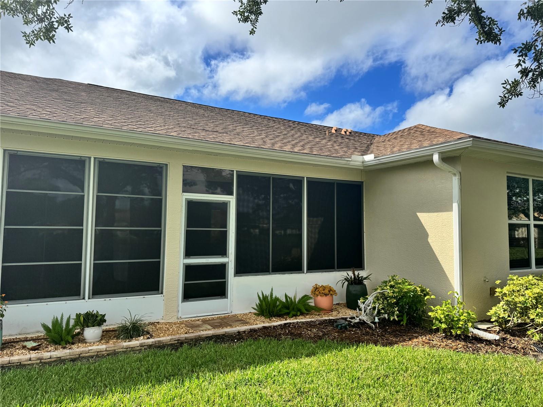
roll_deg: -0.7
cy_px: 204
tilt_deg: +3.0
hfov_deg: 71.6
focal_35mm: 24
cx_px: 272
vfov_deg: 56.8
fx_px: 376
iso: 80
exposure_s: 1/3802
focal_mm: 6.76
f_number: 1.78
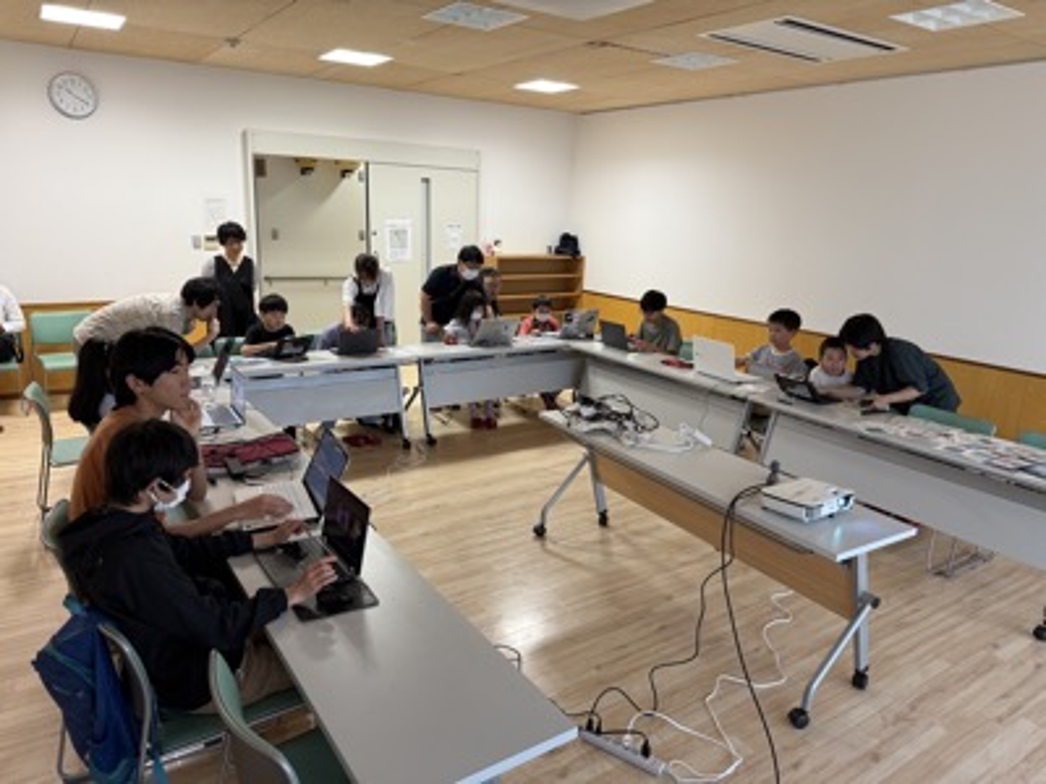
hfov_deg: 71.6
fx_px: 725
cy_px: 392
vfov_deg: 56.8
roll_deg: -2.1
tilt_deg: -14.4
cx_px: 523
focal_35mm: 24
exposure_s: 1/121
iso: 200
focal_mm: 6.76
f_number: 1.78
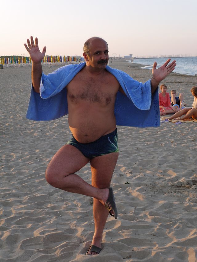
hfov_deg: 26.1
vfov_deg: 34.3
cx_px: 98
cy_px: 131
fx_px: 425
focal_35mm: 56
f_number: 6.3
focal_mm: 28
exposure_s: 1/160
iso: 160
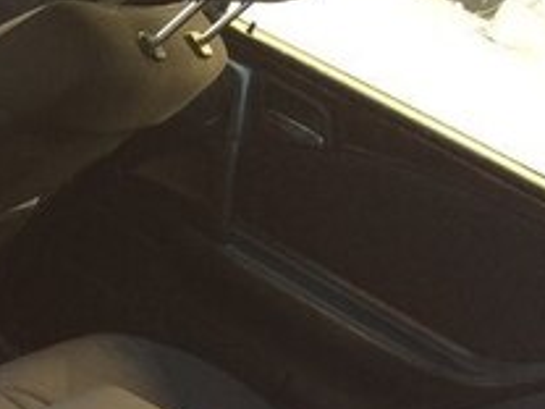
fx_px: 1448
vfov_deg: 15.2
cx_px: -296
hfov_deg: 18.6
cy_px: 549
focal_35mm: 92
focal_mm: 4.15
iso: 32
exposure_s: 1/33
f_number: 2.2
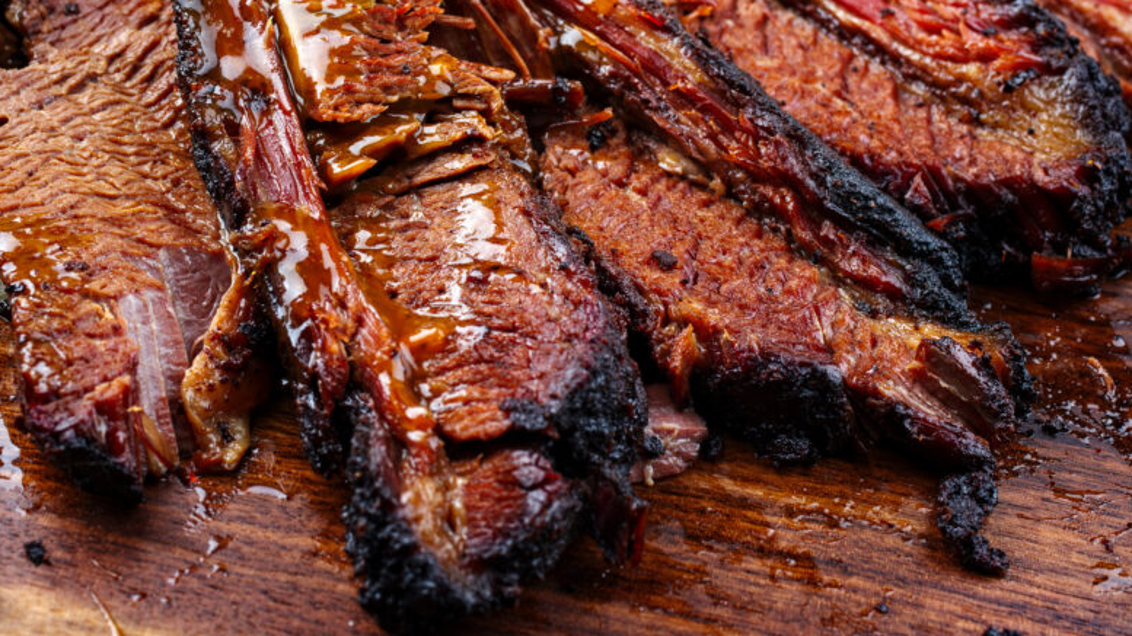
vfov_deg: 17.4
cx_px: 473
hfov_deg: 30.5
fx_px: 2071
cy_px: 202
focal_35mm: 69
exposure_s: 1/200
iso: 100
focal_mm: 50
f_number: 9
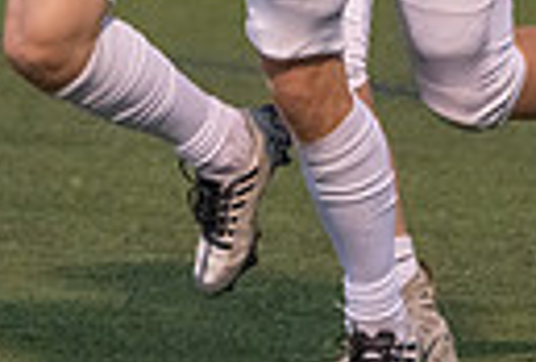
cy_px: -279
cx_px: -318
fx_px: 14403
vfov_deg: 1.4
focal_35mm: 964
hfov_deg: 2.1
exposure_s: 1/1000
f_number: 5.6
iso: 6400
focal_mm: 196
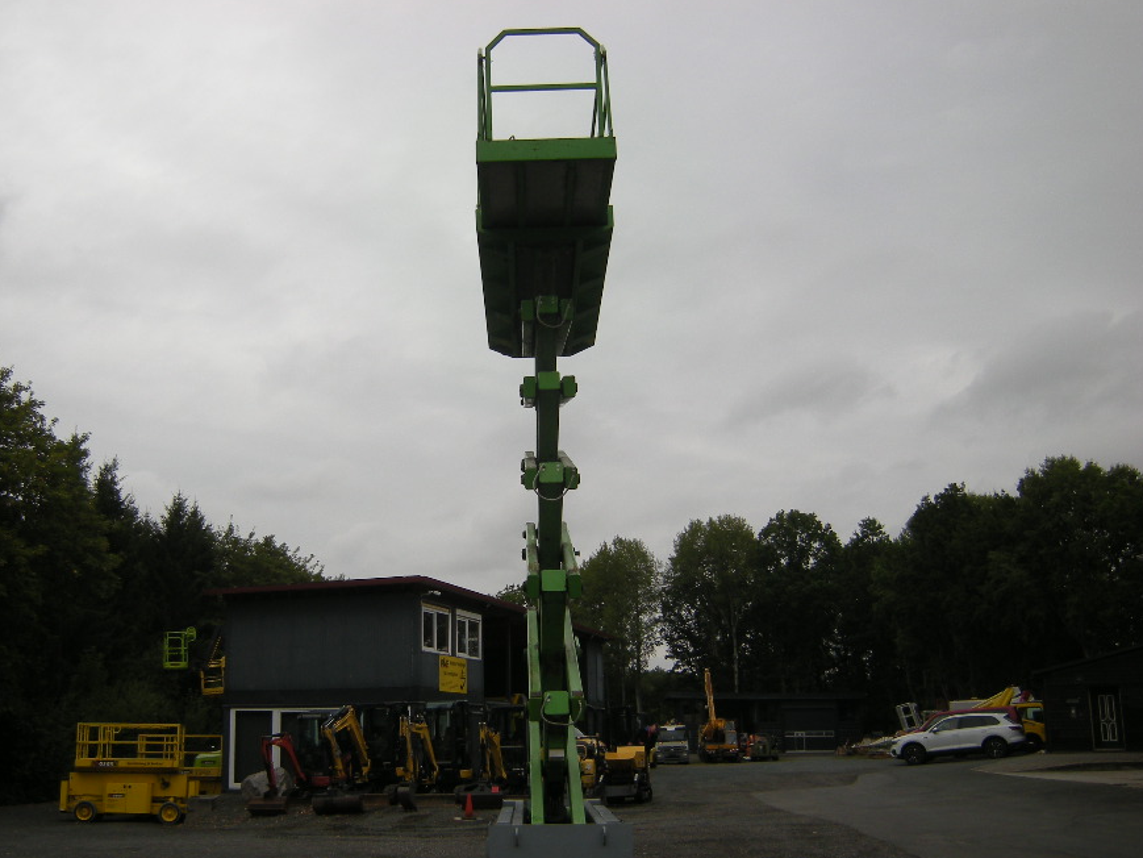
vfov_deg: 42.9
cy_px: 478
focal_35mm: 33
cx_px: 476
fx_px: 1090
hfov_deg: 55.1
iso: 64
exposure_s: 1/245
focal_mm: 4.7
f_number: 5.6
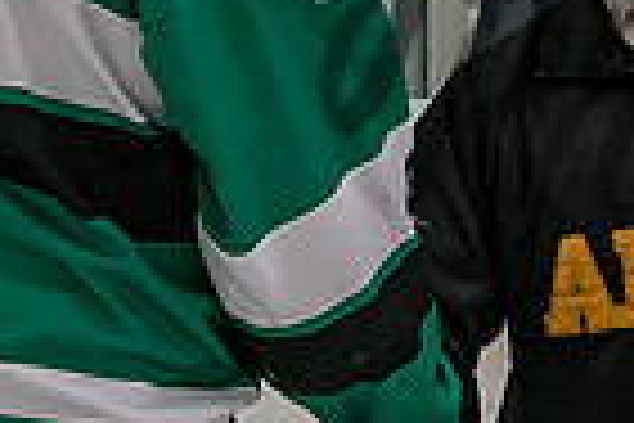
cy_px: 98
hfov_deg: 6.3
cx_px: 665
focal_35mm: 324
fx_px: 5706
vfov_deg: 4.2
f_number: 4.5
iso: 2000
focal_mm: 44
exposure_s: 1/320
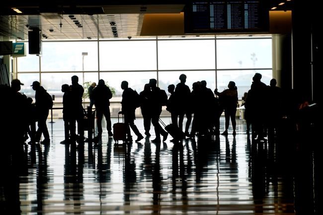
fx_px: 3588
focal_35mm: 400
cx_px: 162
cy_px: 108
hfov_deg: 5.2
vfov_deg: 3.4
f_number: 5.6
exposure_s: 1/640
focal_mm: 400
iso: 500
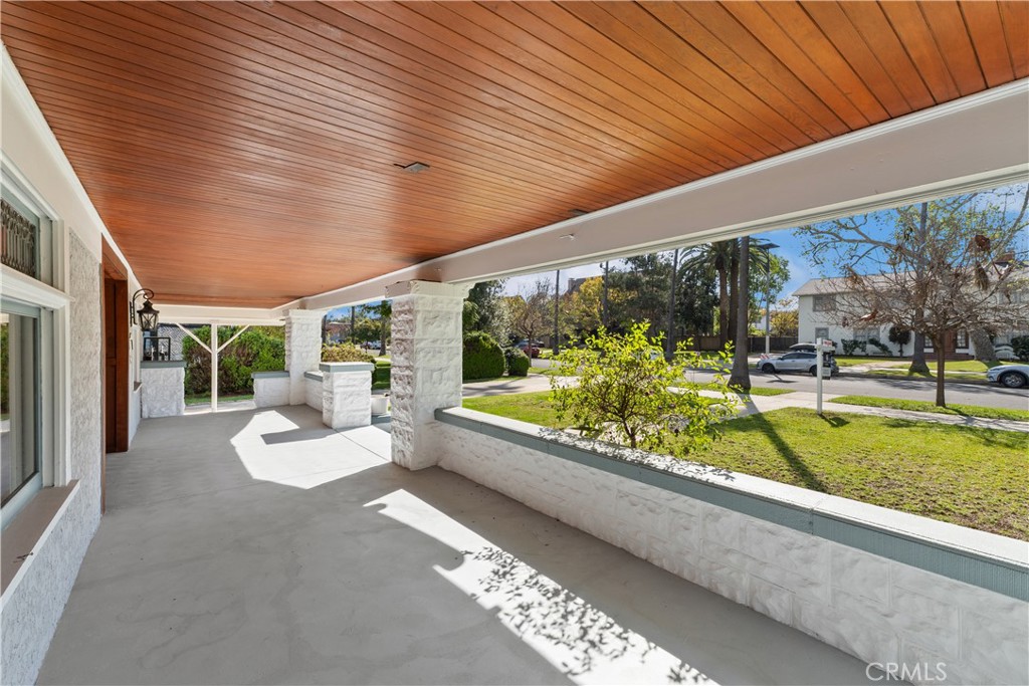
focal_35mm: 15
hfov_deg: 100.4
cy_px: 343
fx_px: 429
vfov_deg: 77.3
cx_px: 514
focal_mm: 10
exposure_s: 1/40
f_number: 10
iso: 100
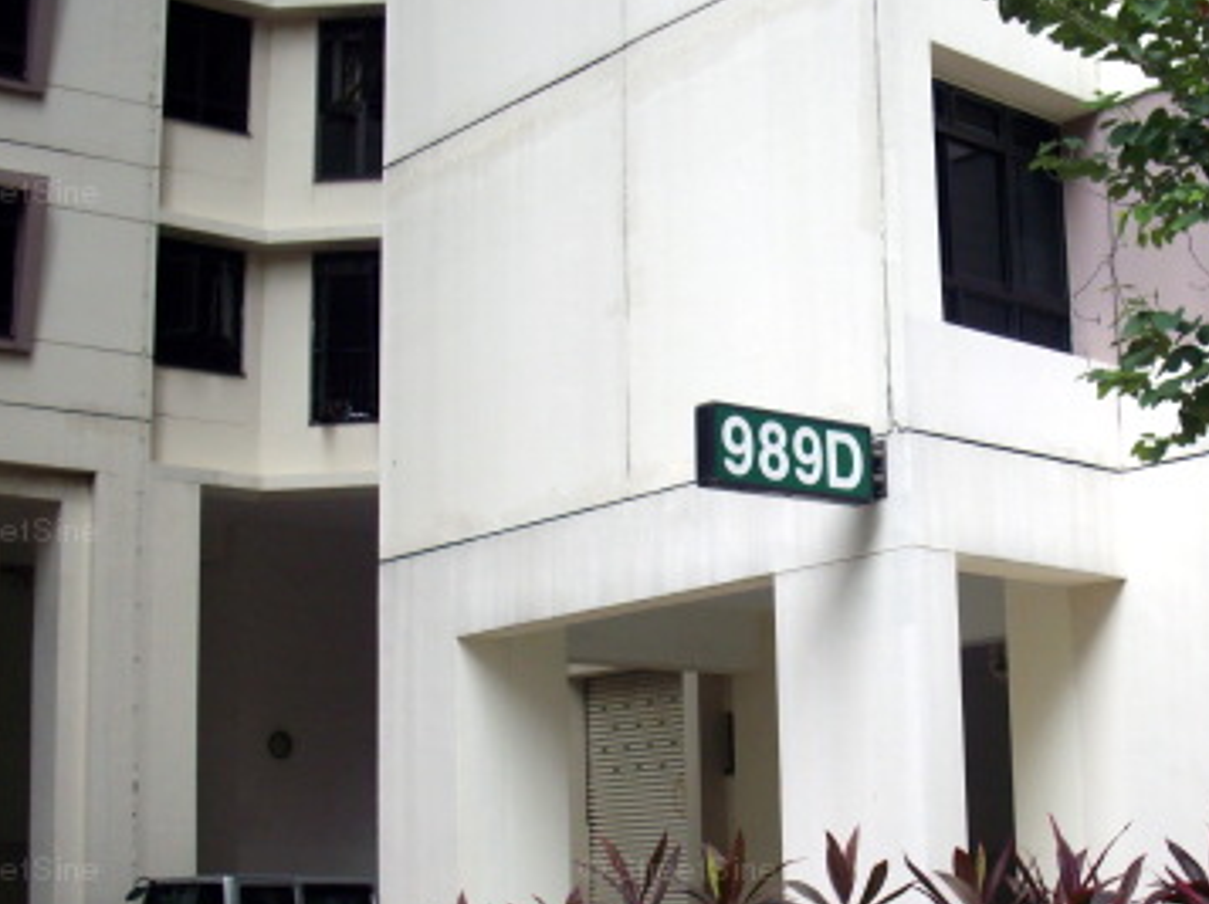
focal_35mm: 57
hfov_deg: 33.4
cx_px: 833
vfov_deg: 25.6
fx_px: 1989
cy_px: 535
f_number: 5.6
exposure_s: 1/160
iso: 80
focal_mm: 6.2
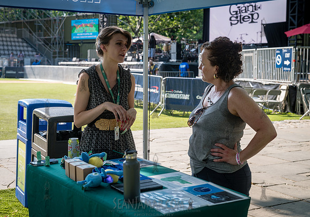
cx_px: 146
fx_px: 468
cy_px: 106
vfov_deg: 26.1
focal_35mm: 54
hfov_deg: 36.7
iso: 160
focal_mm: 49
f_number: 4.5
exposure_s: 1/250
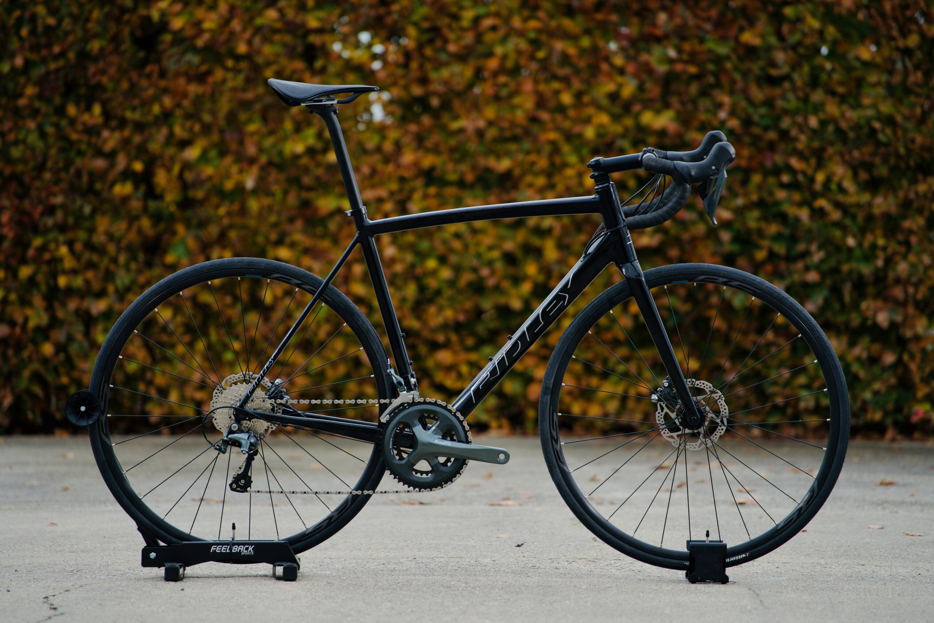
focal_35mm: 200
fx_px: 5189
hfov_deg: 10.3
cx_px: 467
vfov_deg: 6.9
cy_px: 312
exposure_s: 1/320
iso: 125
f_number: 4
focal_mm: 200
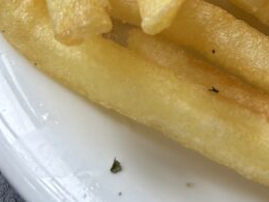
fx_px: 801
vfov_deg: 13.6
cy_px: -100
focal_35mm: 103
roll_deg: -2.9
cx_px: 404
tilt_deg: -42.9
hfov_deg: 17.2
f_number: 1.6
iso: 50
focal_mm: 5.96
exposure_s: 1/120
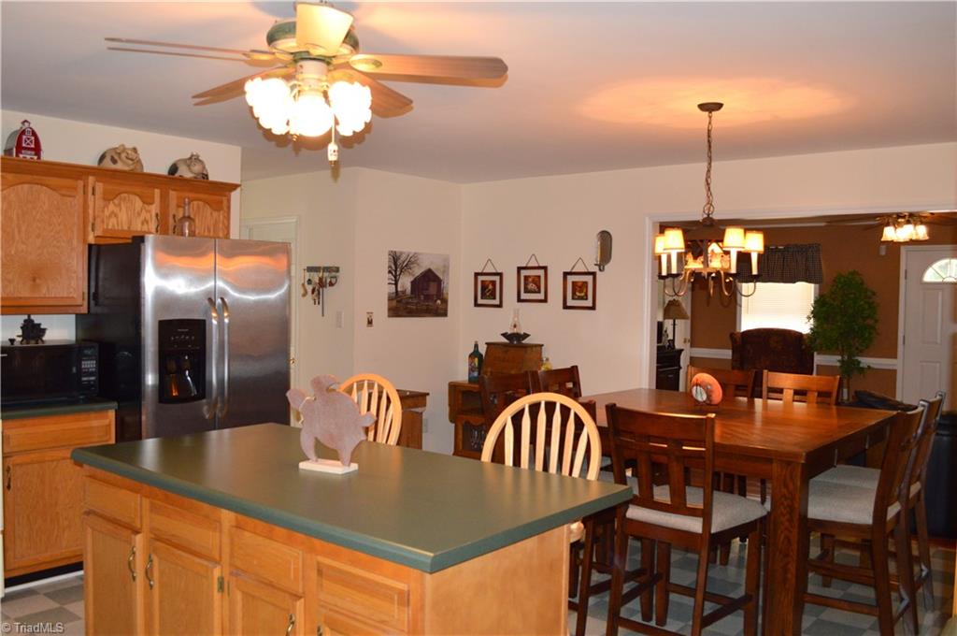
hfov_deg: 62.0
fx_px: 796
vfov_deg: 43.5
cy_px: 318
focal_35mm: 30
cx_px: 478
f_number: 3.8
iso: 720
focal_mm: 20
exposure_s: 1/60
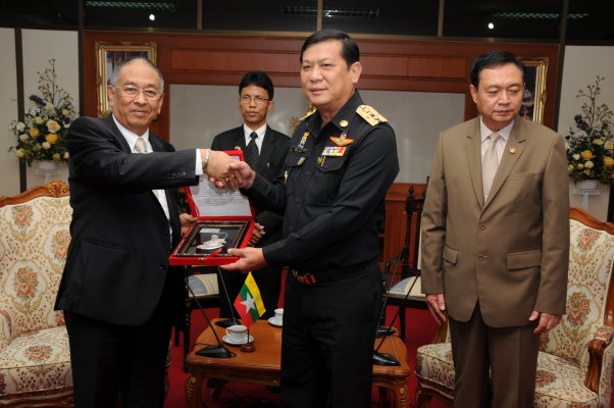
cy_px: 204
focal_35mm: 36
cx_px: 307
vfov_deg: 36.8
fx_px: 613
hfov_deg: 53.2
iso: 250
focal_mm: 24
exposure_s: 1/60
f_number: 5
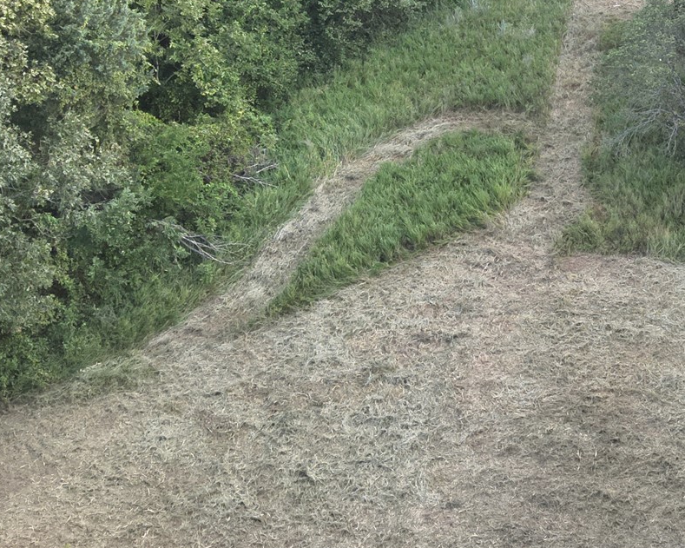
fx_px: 1155
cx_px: 633
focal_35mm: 57
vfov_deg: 26.5
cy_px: 168
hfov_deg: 31.3
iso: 260
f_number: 2.8
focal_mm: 4.4
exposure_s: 1/100
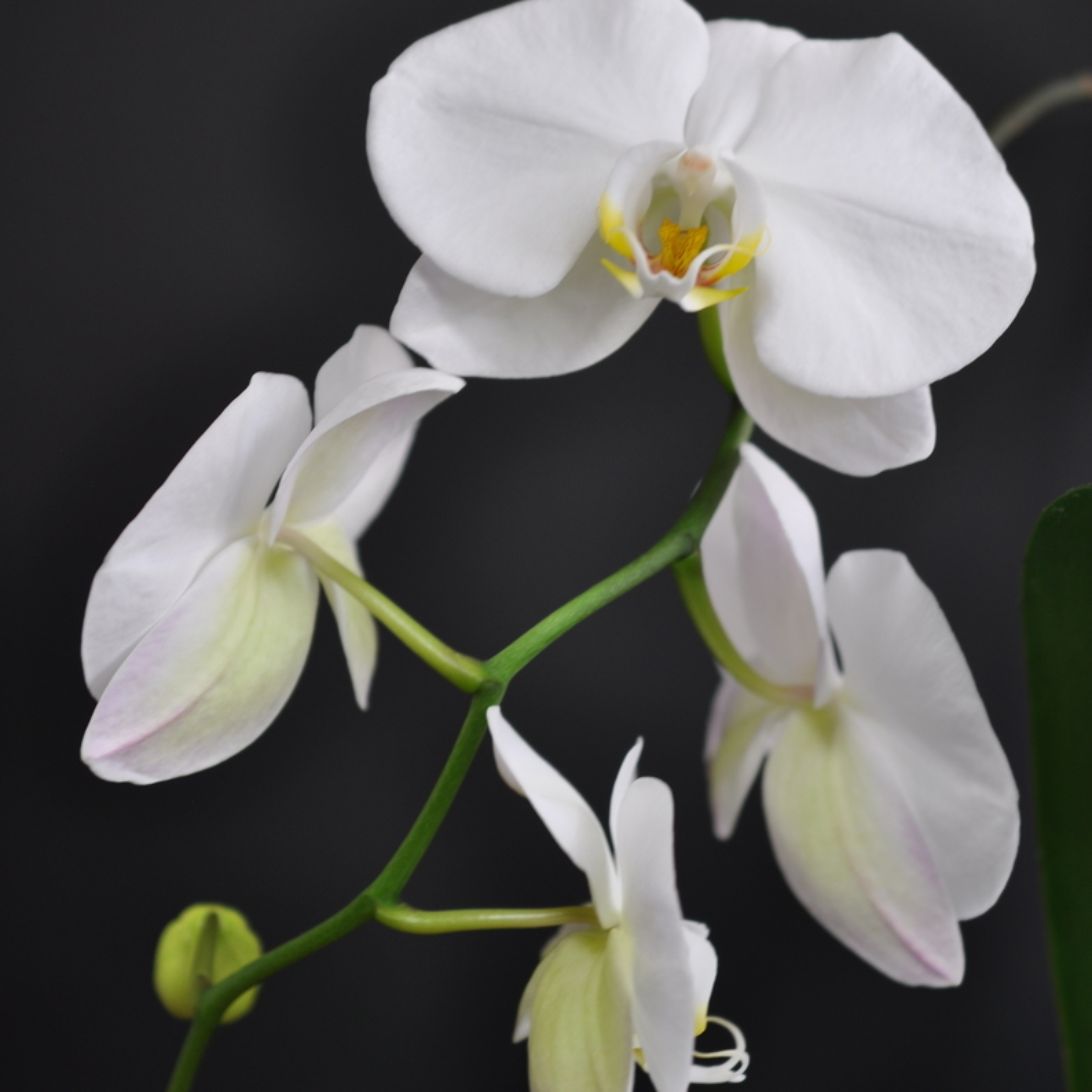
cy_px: 518
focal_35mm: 77
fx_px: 2748
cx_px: 547
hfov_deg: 22.5
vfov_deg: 22.5
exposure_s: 1/20
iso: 200
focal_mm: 40
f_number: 3
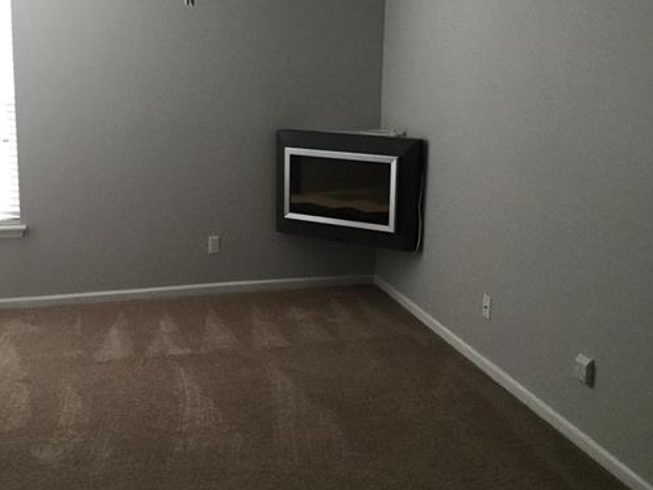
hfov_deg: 46.7
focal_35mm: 40
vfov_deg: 35.8
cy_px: 187
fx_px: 755
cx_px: 283
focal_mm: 3.3
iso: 40
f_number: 2.4
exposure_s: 1/30
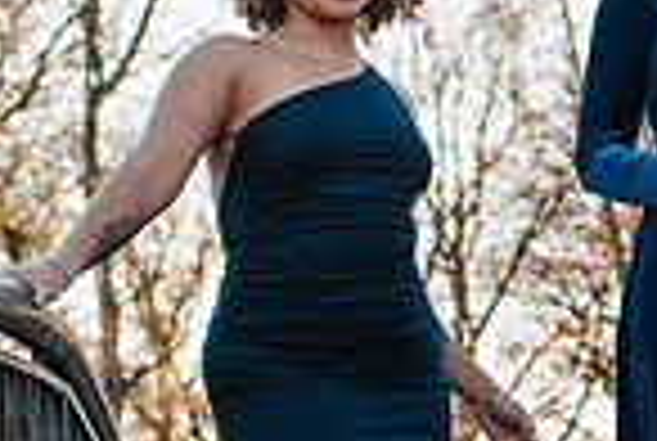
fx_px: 4297
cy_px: 344
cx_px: 1151
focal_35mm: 235
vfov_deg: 5.9
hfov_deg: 8.4
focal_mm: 35
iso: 100
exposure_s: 1/250
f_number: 2.8
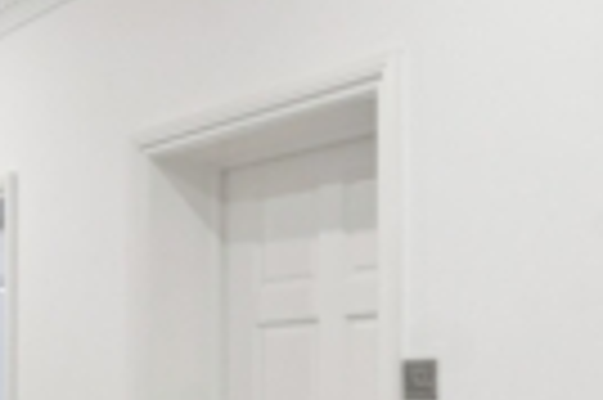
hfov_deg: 27.1
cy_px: 434
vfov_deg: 18.0
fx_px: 1221
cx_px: 99
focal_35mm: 73
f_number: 8
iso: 125
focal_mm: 16
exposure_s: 1/2.5
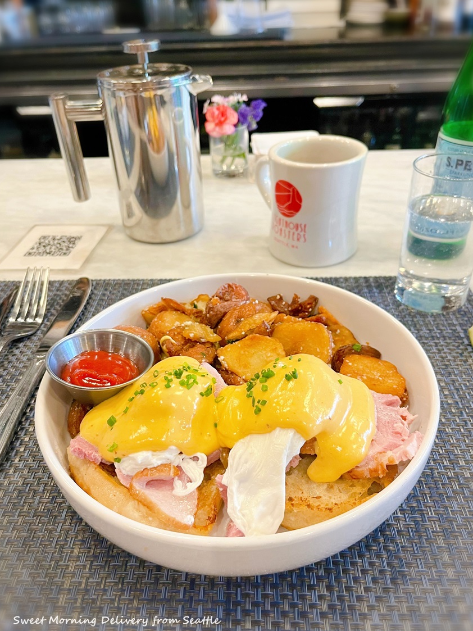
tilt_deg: -34.8
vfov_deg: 63.4
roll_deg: +3.9
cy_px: 324
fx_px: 510
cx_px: 237
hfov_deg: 49.7
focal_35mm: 28
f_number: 1.6
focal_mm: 5.1
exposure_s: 1/60
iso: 250
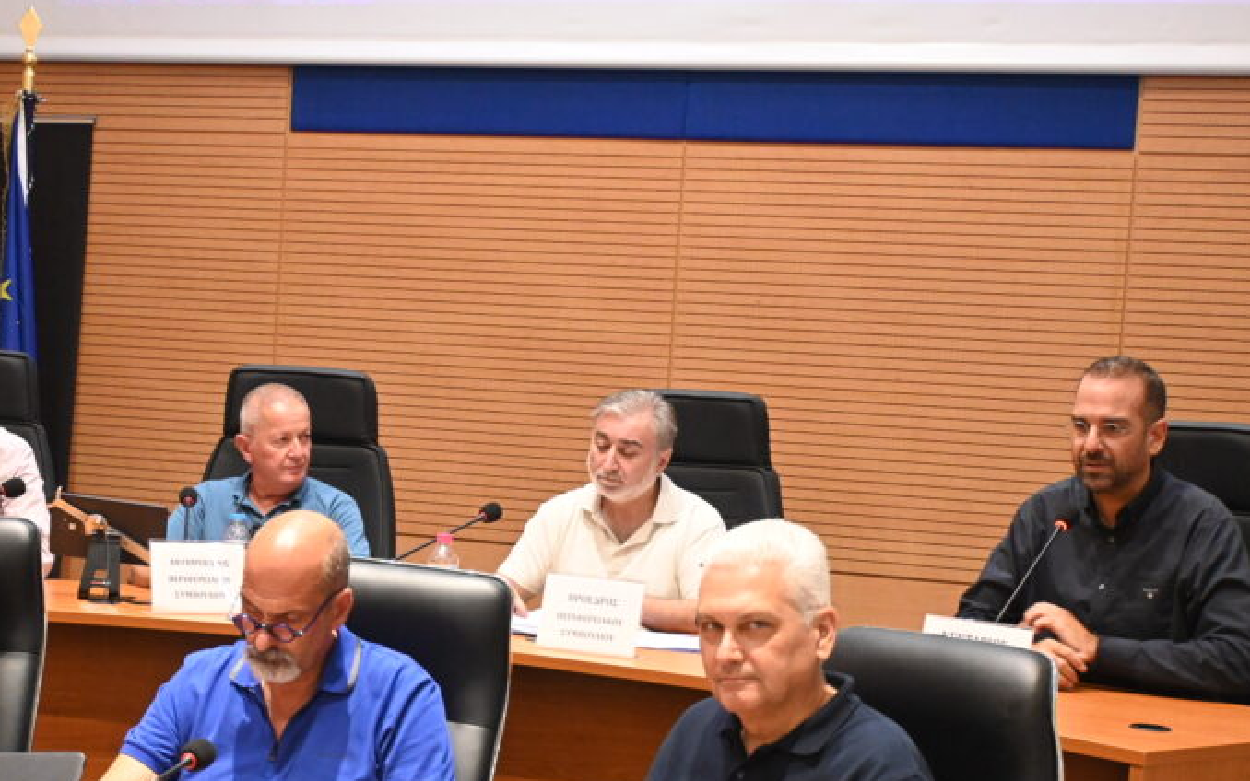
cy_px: 565
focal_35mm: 61
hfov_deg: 33.4
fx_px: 2084
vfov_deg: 21.1
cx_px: 553
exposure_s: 1/60
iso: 3600
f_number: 4.5
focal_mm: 26.5
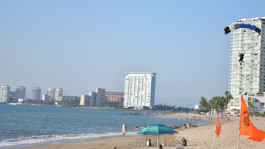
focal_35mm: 80
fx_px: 562
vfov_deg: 15.1
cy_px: 52
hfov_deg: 26.5
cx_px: 160
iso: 200
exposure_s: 1/1600
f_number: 4.5
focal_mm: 42
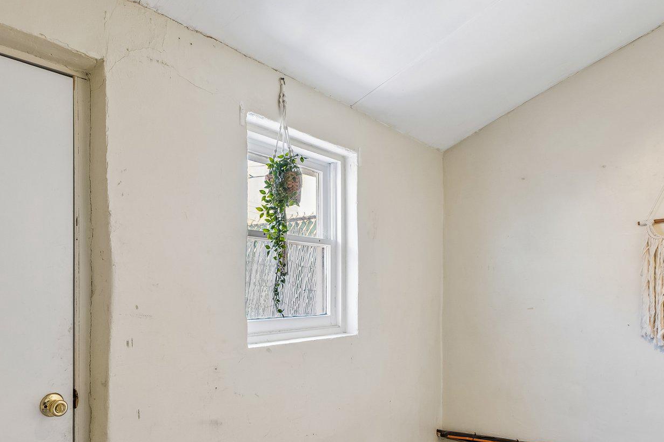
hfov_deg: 71.3
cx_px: 293
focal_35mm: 25
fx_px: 461
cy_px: 288
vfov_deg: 50.5
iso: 250
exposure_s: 1/7
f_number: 8
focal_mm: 10
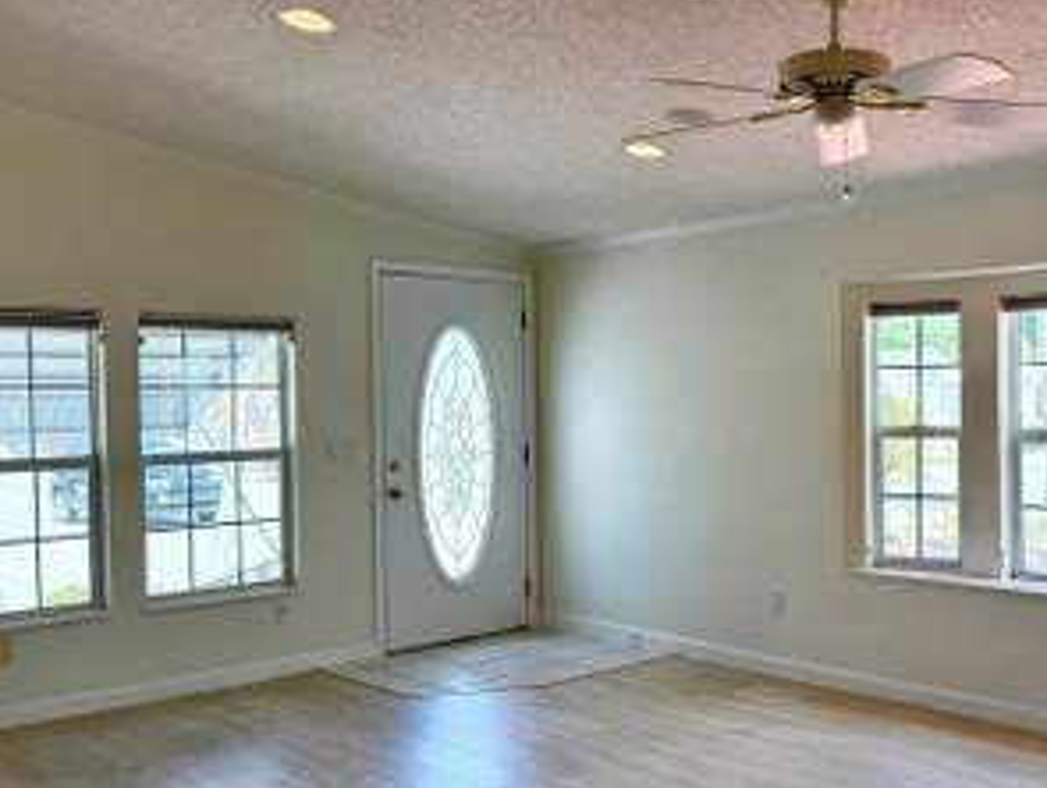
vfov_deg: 36.9
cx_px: 735
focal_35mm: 39
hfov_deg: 46.7
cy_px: 412
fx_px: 1181
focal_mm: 6.76
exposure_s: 1/459
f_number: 1.78
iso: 100
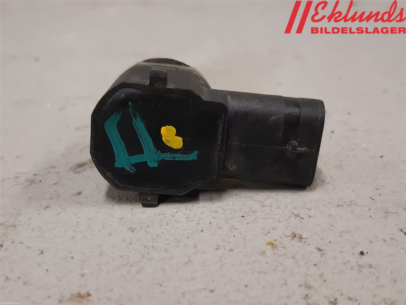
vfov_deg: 53.1
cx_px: 203
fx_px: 305
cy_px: 152
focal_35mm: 26
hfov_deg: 67.3
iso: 160
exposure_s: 1/50
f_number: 1.7
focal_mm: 3.93
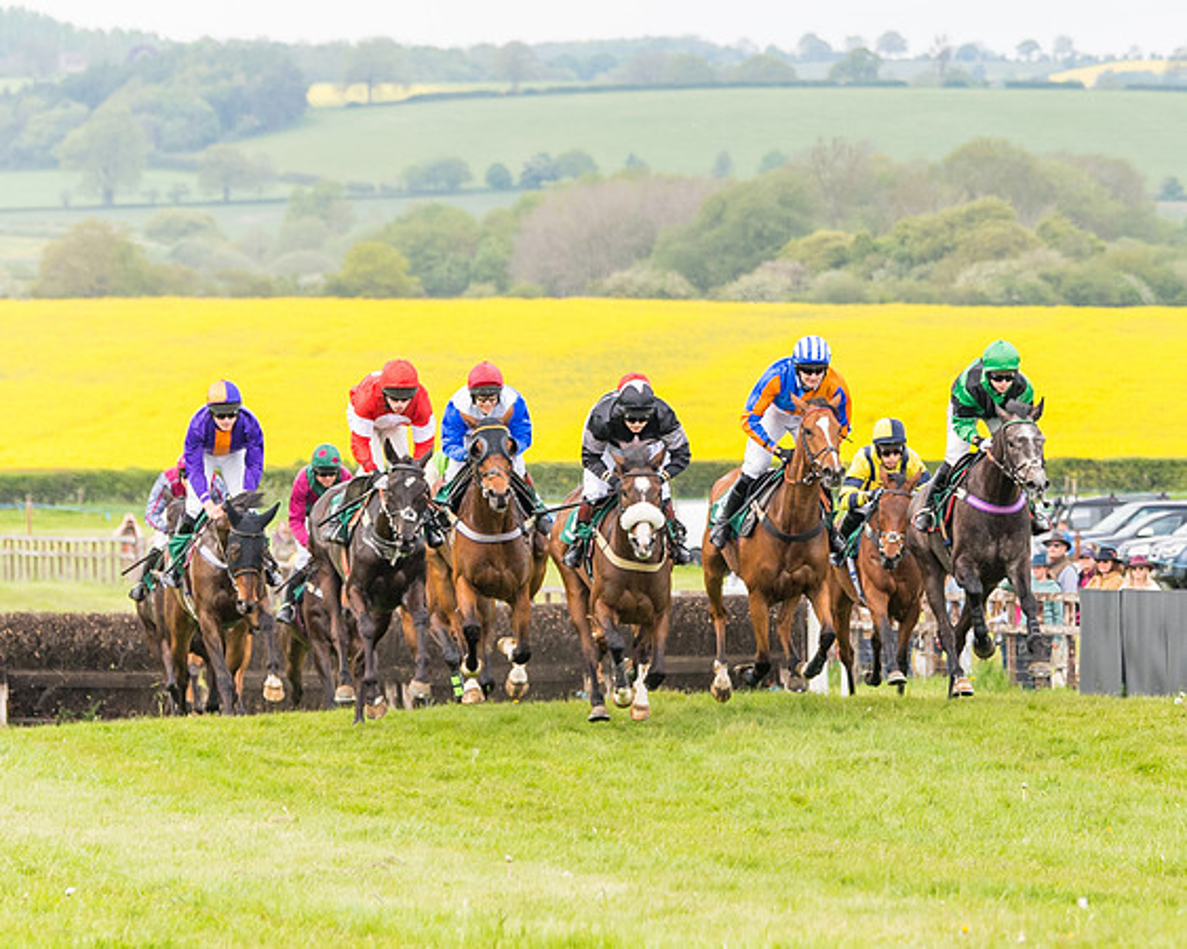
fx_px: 10692
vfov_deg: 5.1
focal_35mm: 304
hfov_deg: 6.3
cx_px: 981
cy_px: 425
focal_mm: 122
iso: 640
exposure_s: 1/1250
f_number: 4
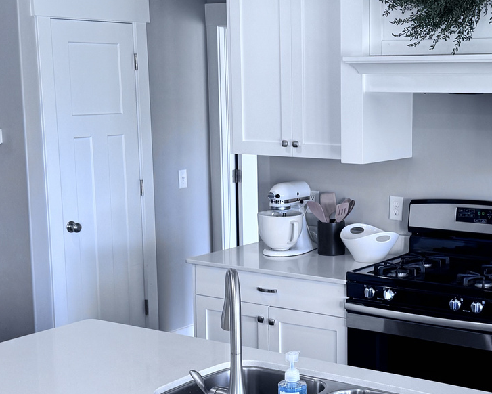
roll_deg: +0.3
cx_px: 344
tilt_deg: -9.8
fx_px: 961
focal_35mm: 66
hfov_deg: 28.4
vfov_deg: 23.1
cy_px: 230
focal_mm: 6.76
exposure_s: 1/120
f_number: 1.78
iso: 125
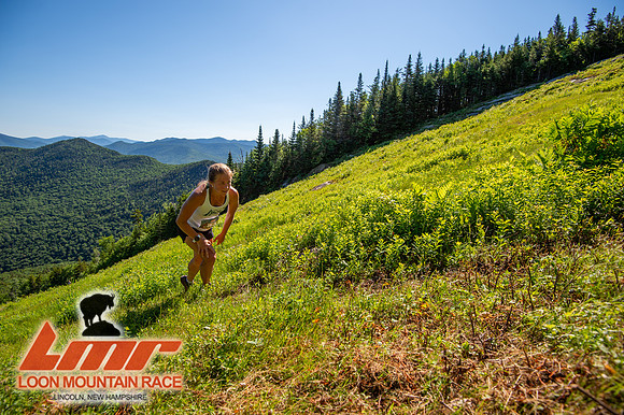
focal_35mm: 16
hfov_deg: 96.8
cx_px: 312
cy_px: 208
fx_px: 277
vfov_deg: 73.7
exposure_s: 1/500
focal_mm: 16
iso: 100
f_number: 5
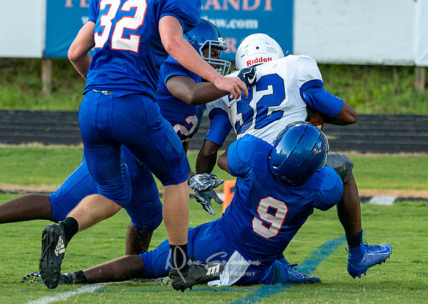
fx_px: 7083
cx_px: 227
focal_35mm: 584
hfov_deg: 3.5
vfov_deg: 2.5
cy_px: 109
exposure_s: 1/1000
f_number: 5.6
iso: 1600
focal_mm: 250
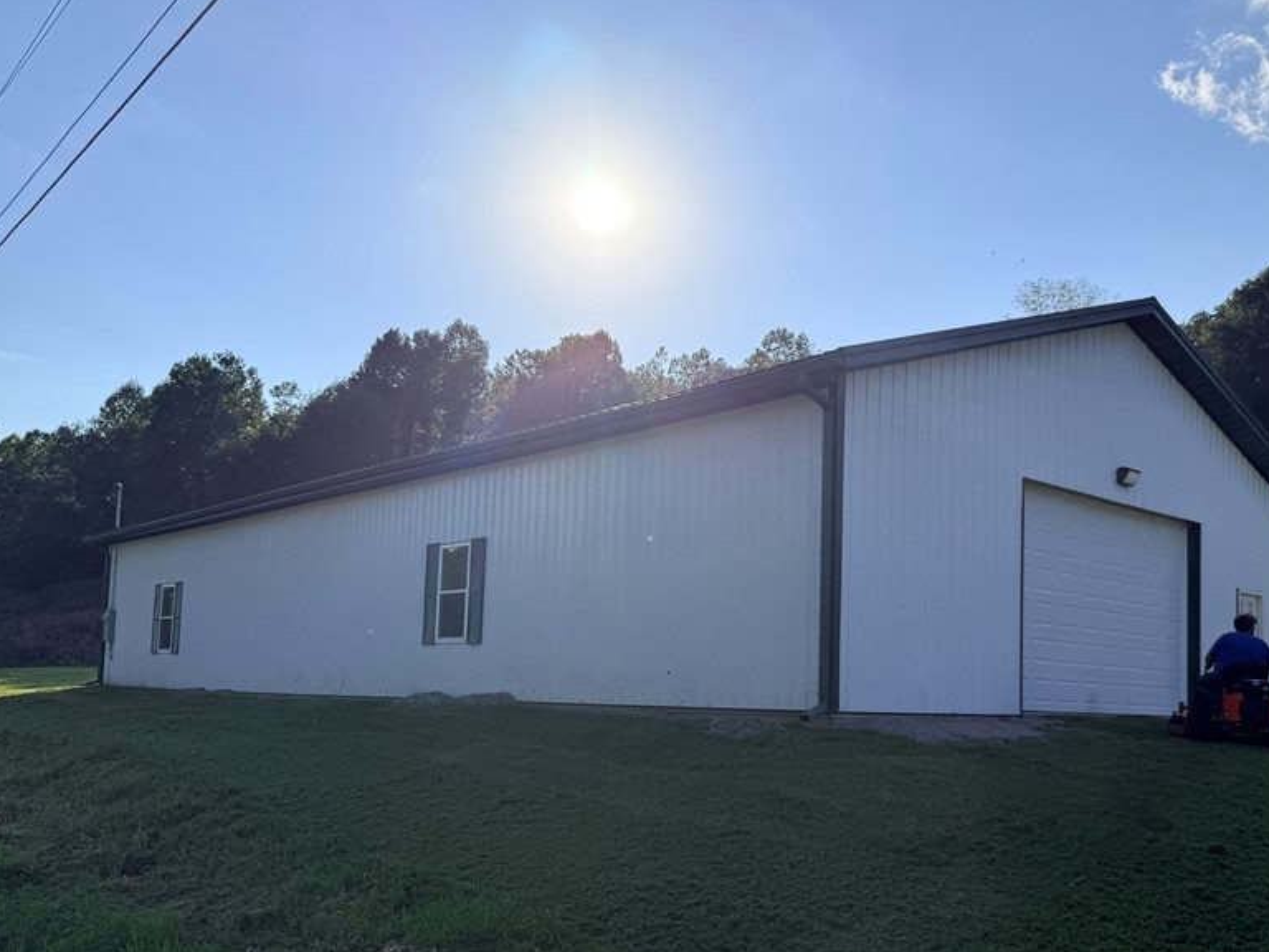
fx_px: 1173
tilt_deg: +4.1
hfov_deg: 56.6
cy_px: 600
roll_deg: +1.4
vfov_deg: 43.8
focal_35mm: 32
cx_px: 734
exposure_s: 1/9091
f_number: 1.78
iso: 80
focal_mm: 6.76
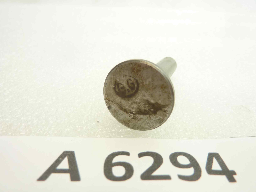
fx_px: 192
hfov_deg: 67.3
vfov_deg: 53.1
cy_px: 95
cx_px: 130
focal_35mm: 26
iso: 80
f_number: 3.3
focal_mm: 4.1
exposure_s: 1/15
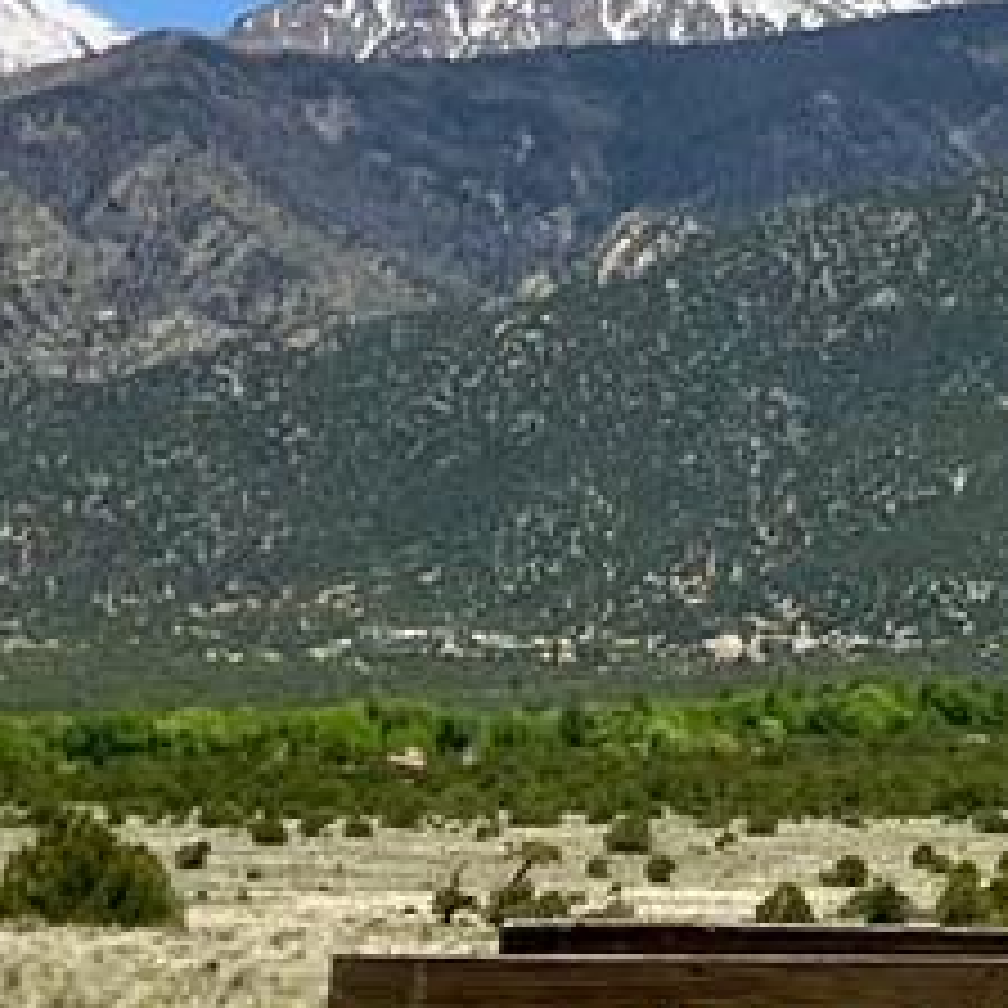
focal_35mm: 177
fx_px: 5831
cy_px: 459
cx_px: 2156
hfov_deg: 9.2
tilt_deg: +6.9
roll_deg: -1.8
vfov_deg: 9.9
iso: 32
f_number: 1.8
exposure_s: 1/2114
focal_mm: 3.99
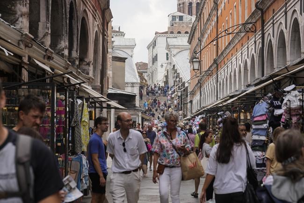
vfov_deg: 13.0
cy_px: 102
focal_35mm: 105
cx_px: 152
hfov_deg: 19.5
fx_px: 886
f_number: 5.6
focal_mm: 70
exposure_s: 1/160
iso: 160
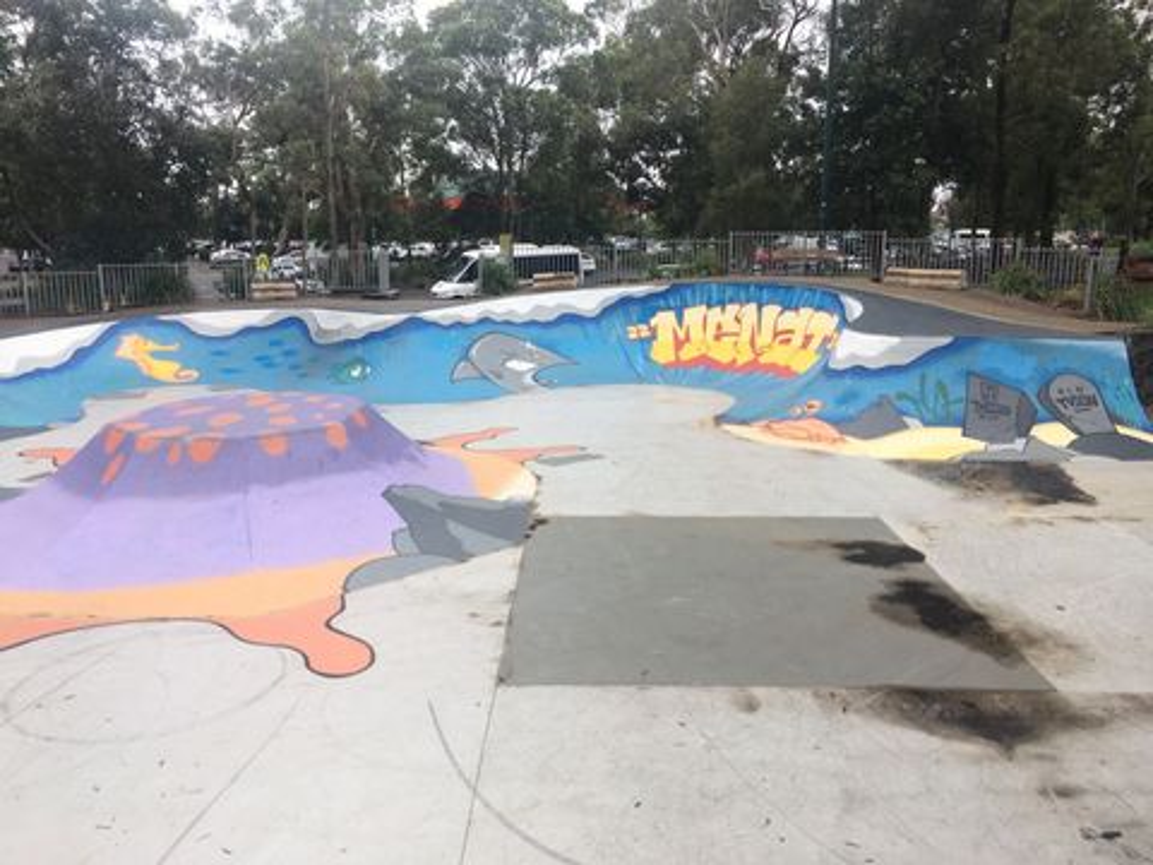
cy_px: 432
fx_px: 966
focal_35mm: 29
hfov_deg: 61.7
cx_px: 576
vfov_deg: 48.2
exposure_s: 1/646
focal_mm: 4.15
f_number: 2.2
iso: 25
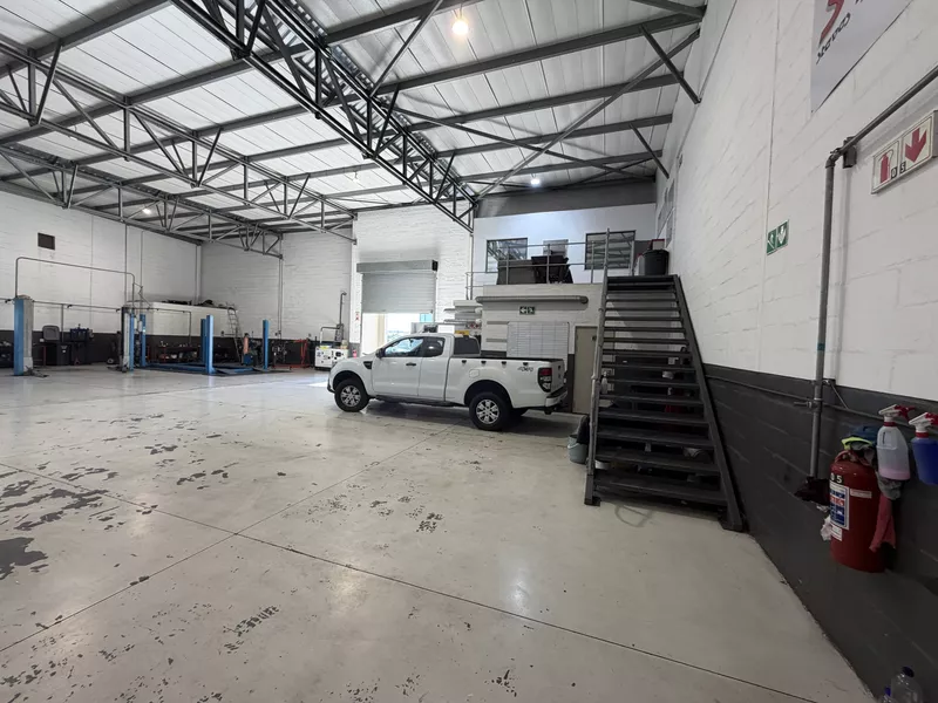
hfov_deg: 102.1
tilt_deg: -2.5
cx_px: 469
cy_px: 352
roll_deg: -0.9
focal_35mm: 14
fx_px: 379
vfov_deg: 85.7
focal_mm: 2.22
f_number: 2.2
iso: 125
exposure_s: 1/121
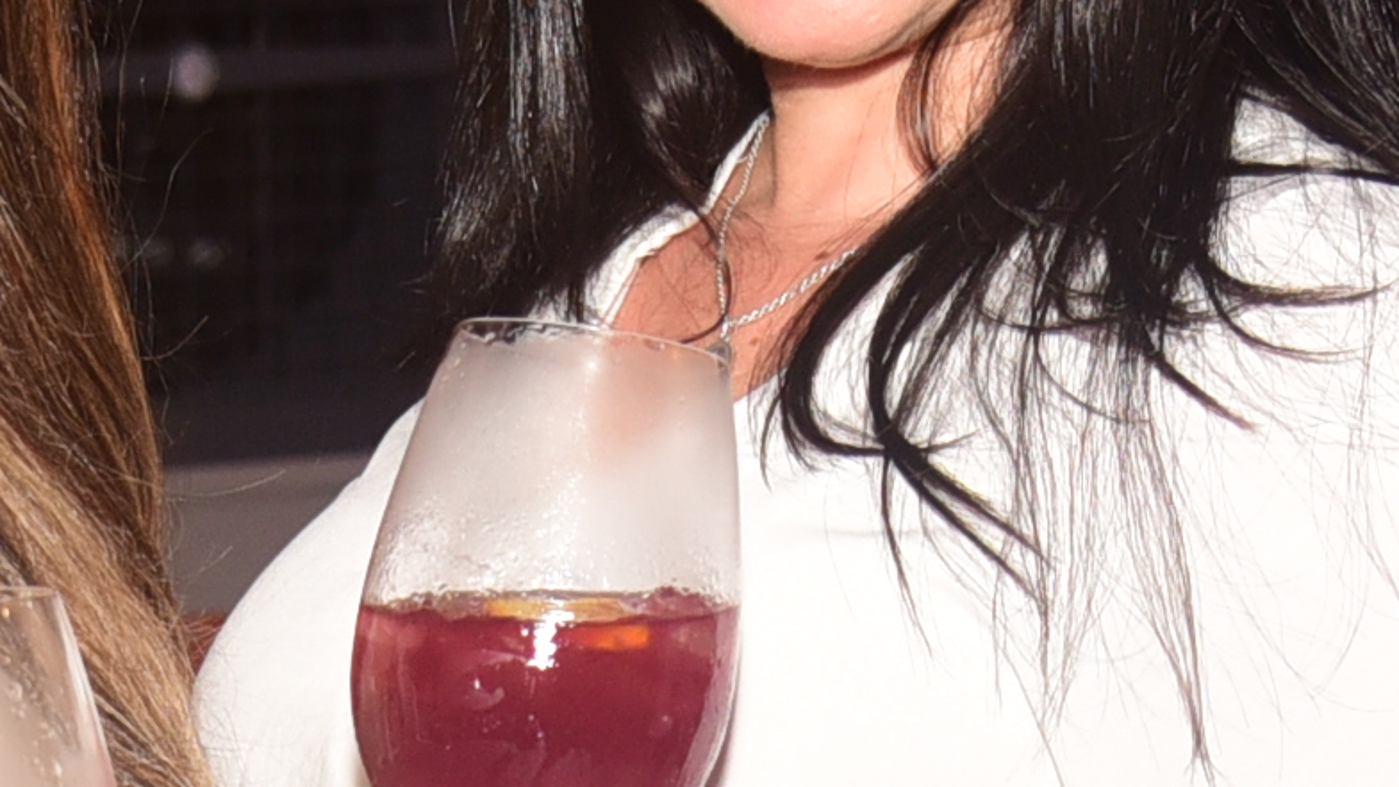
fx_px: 7605
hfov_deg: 10.5
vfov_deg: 5.9
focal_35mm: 205
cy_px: 1087
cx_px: 244
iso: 800
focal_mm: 34
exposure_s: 1/125
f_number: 5
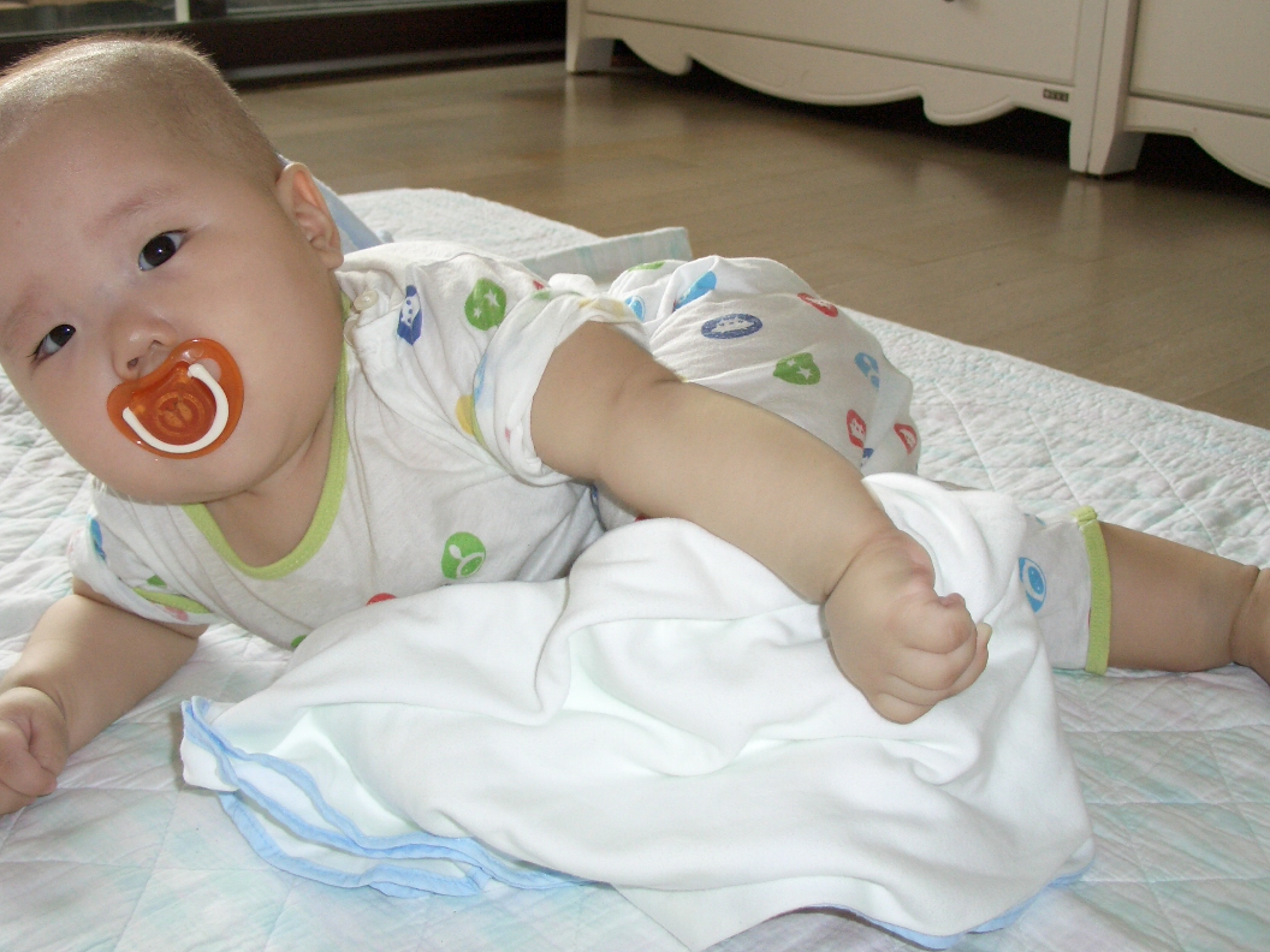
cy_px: 405
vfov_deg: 35.9
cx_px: 597
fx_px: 1468
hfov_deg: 46.8
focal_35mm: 40
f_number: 2.8
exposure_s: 1/60
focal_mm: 7.1
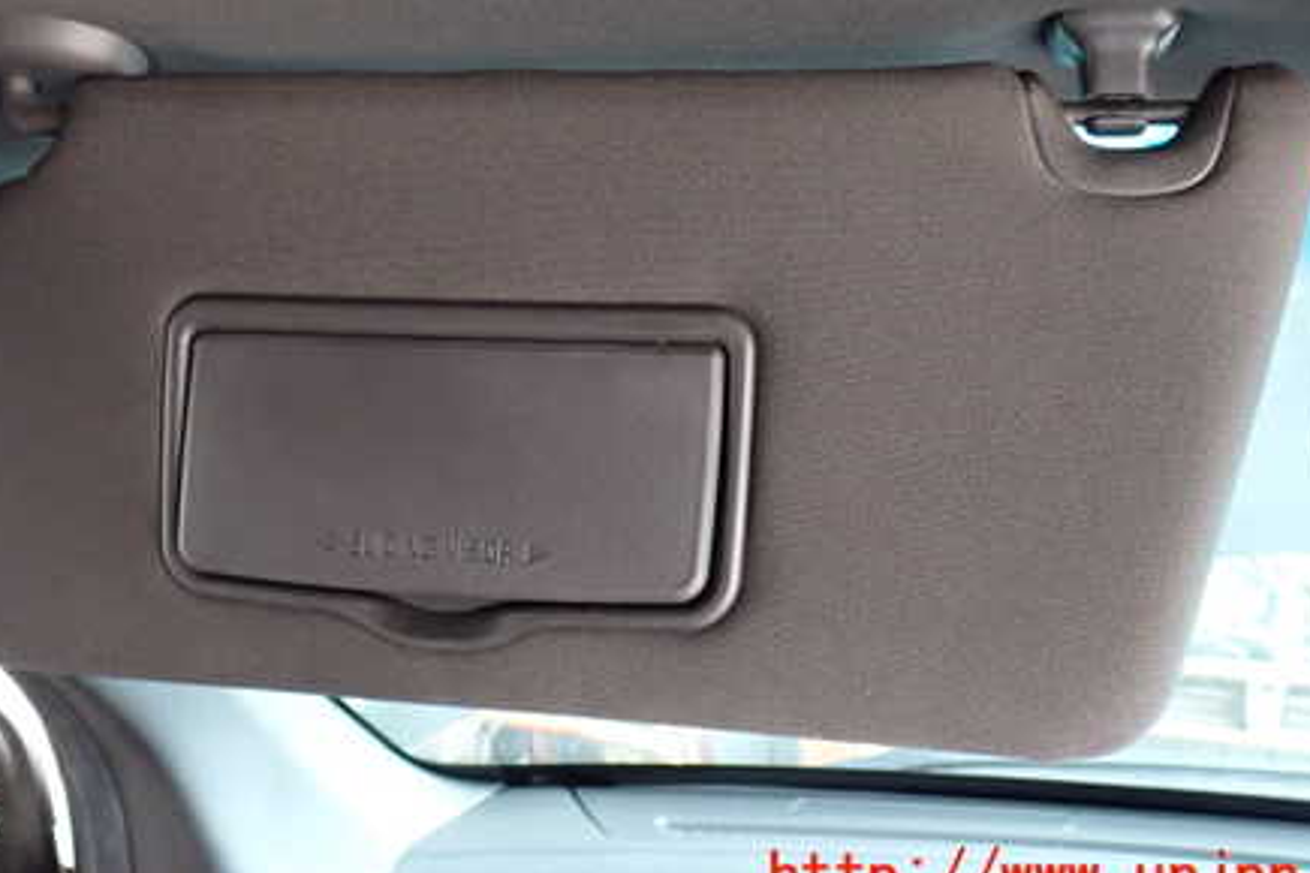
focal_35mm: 43
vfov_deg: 30.8
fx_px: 1565
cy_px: 241
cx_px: 545
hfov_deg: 45.3
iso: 800
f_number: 2.3
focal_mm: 5.4
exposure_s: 1/20
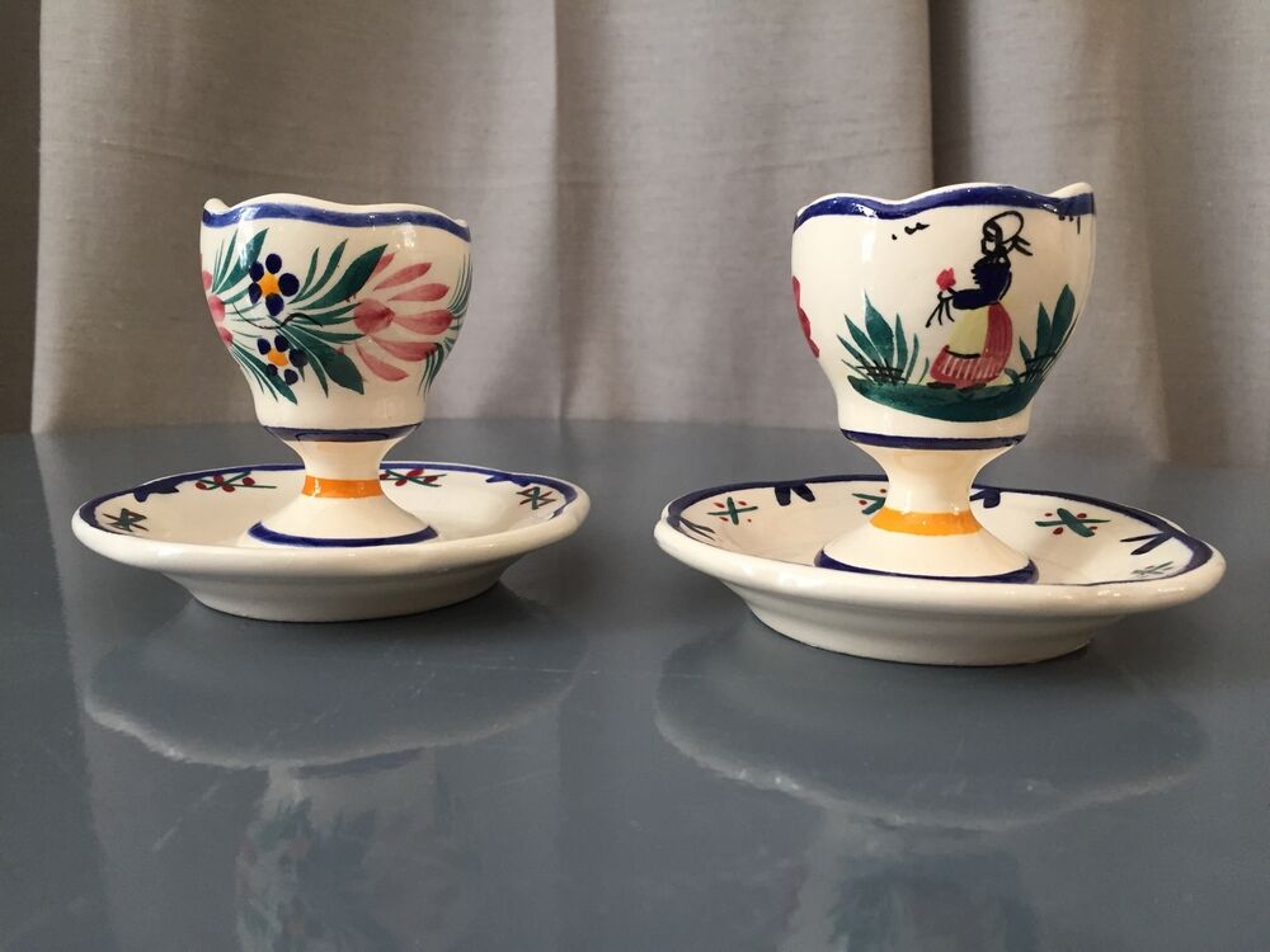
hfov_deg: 61.7
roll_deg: -0.1
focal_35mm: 29
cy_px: 476
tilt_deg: -7.9
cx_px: 635
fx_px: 1064
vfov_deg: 48.2
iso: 80
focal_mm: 4.15
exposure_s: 1/33
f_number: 2.2
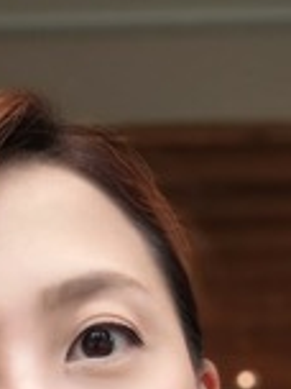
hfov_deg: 20.1
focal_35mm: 73
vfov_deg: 23.1
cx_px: 89
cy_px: 531
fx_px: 818
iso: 50
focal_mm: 3.36
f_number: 2
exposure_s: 1/100
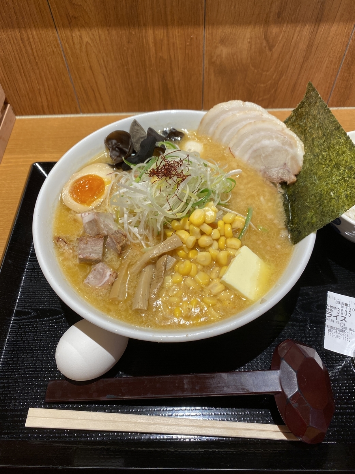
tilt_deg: -54.8
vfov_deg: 67.3
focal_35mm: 26
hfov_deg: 53.1
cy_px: 237
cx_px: 178
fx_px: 356
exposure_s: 1/100
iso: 80
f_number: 1.8
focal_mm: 4.25
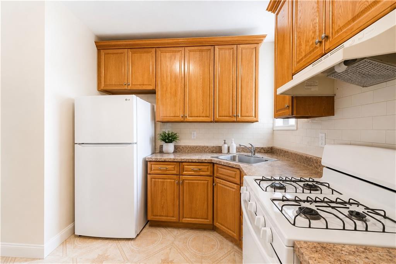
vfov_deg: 77.3
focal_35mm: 15
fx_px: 165
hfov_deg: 100.4
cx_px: 198
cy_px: 132
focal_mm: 10
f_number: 6.4
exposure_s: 1/30
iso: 2000
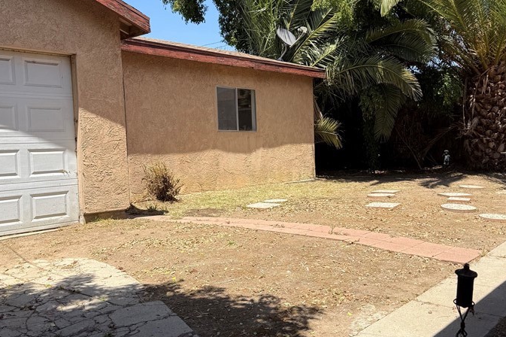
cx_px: 273
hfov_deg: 50.7
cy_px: 168
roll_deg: +2.3
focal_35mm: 38
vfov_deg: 35.0
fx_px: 534
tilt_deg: -3.7
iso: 80
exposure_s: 1/2907
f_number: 1.78
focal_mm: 6.76
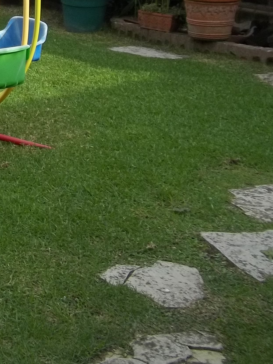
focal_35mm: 83
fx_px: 873
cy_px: 28
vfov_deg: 22.9
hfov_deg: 16.2
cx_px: -142
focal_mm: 5.7
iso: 64
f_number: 2.9
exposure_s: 1/400
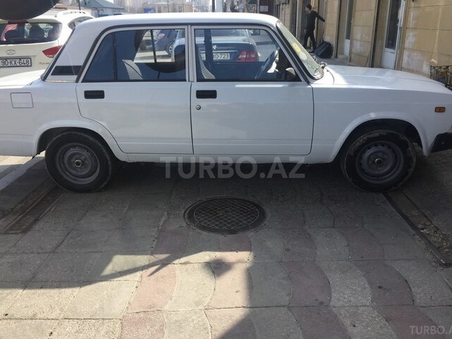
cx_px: 232
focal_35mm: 30
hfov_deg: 59.9
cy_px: 167
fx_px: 392
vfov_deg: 46.8
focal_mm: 4.15
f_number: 2.2
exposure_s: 1/942
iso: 32
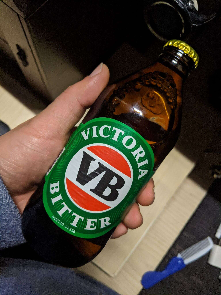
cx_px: 110
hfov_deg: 51.4
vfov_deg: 65.3
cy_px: 148
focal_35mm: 27
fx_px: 230
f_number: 1.8
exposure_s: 1/24
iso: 745
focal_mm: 4.44
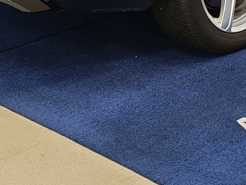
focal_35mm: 128
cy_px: -140
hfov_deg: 15.3
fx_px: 910
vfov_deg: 10.9
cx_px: 214
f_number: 1.9
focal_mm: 6.12
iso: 400
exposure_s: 1/100
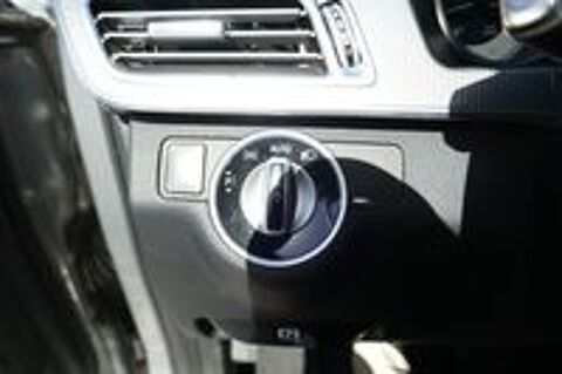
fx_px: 390
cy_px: 187
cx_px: 281
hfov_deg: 71.6
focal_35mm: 25
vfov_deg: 51.2
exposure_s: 1/500
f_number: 2.8
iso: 125
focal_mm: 9.12
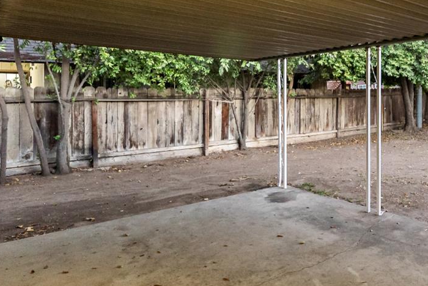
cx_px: 355
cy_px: 97
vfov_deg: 43.1
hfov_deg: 56.5
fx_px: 357
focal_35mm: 30
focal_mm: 14
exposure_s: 1/160
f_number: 2.8
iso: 5000
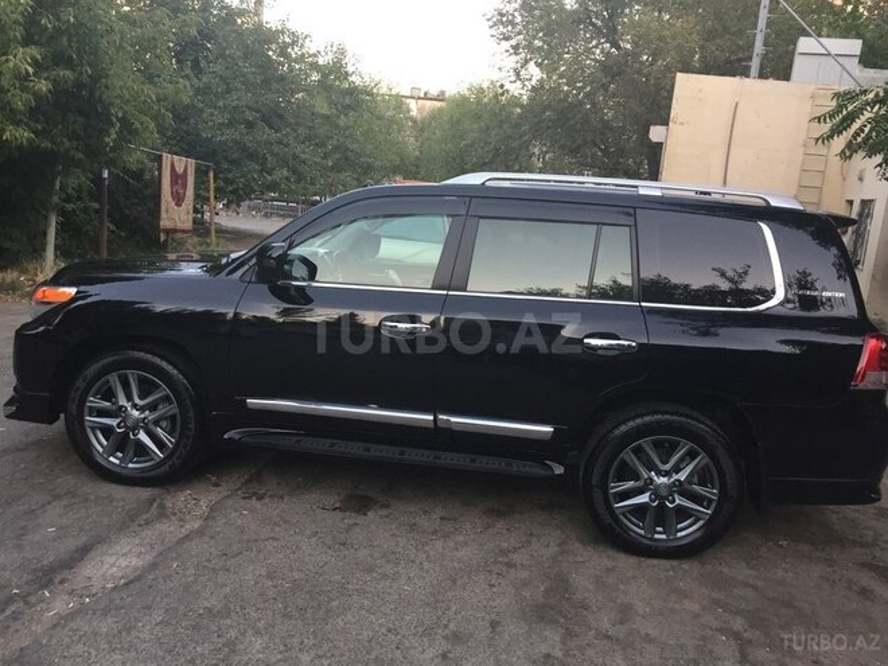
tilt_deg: -10.7
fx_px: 744
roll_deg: -5.7
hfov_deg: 61.7
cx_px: 444
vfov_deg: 48.2
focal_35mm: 29
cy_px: 333
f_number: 2.2
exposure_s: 1/33
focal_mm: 4.15
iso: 64
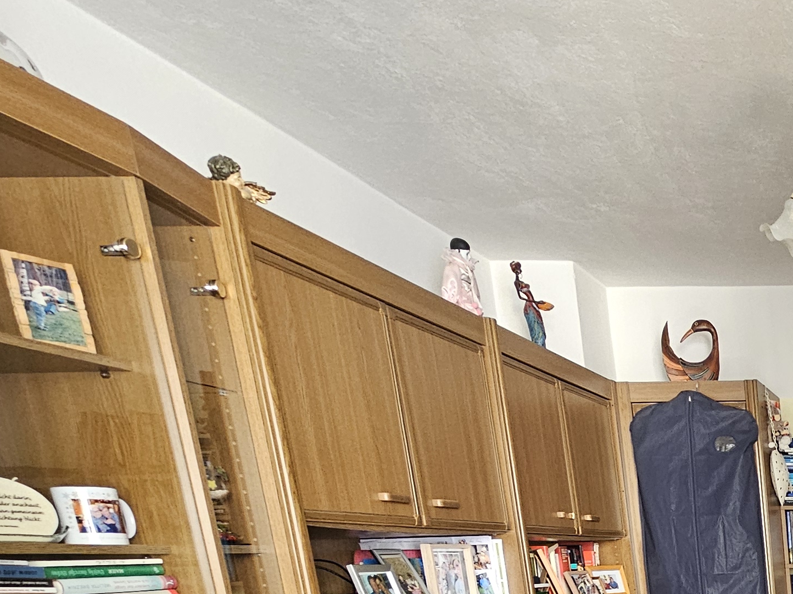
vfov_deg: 31.7
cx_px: 1016
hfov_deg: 35.8
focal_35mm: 36
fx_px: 825
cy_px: 747
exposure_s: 1/50
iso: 250
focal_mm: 2.2
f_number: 2.2
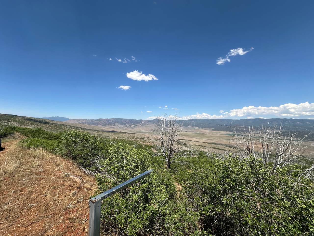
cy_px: 118
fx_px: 127
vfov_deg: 85.7
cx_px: 157
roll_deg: -1.6
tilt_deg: +3.2
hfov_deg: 102.1
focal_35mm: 14
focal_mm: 2.22
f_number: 2.2
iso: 50
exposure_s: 1/2681
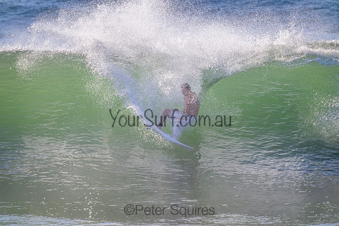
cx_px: 170
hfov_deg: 2.6
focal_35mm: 800
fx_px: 7535
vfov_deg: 1.7
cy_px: 113
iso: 1000
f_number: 11
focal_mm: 800
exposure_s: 1/2000
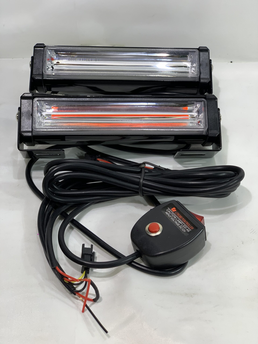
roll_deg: -1.6
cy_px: 172
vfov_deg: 36.8
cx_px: 129
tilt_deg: -44.8
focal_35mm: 52
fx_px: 517
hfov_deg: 28.0
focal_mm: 6
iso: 40
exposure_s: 1/122
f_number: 2.4
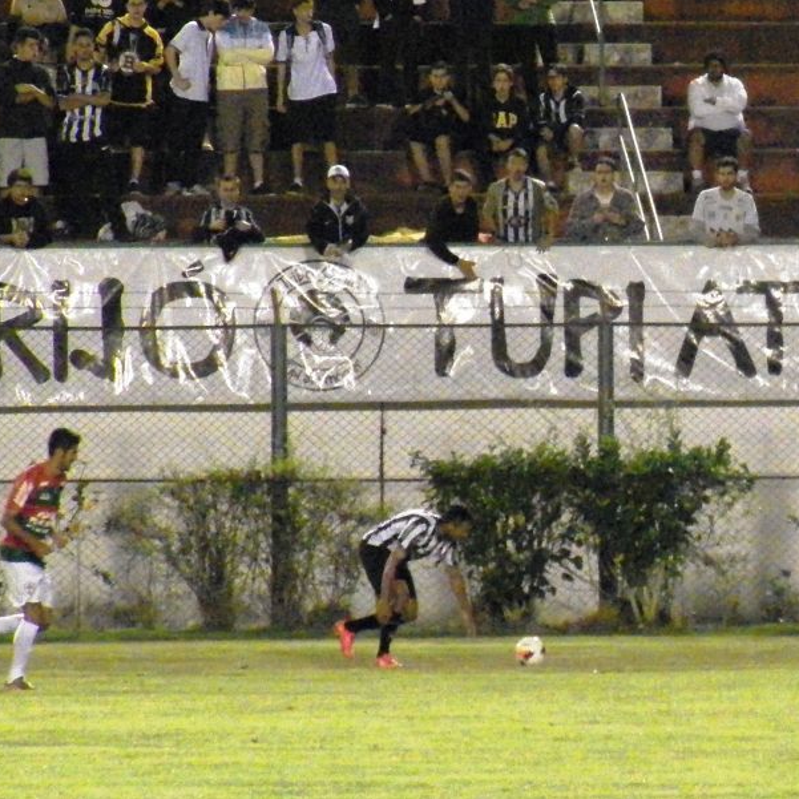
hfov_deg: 6.5
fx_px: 7051
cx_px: 504
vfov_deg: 6.5
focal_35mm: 270
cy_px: 400
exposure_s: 1/200
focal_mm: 41.1
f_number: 4
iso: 3200
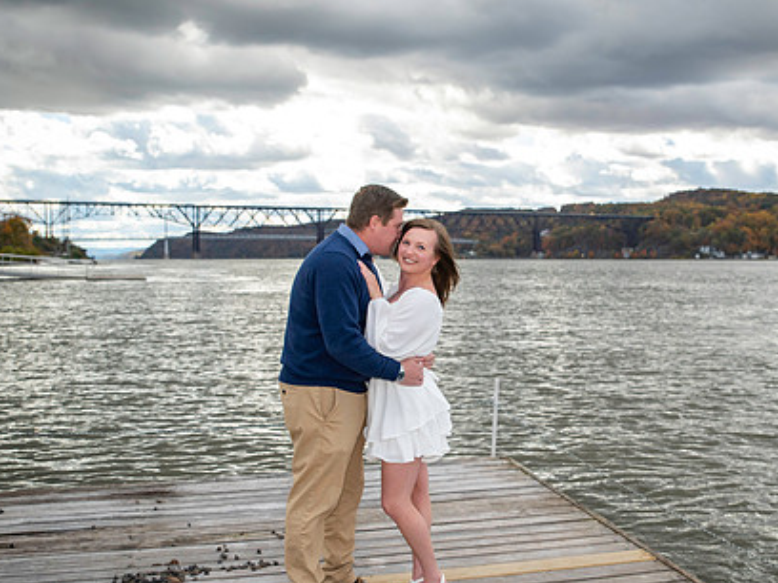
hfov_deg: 43.6
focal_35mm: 43
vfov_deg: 33.6
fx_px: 966
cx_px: 465
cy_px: 307
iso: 1250
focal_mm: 31
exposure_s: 1/5000
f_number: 3.5
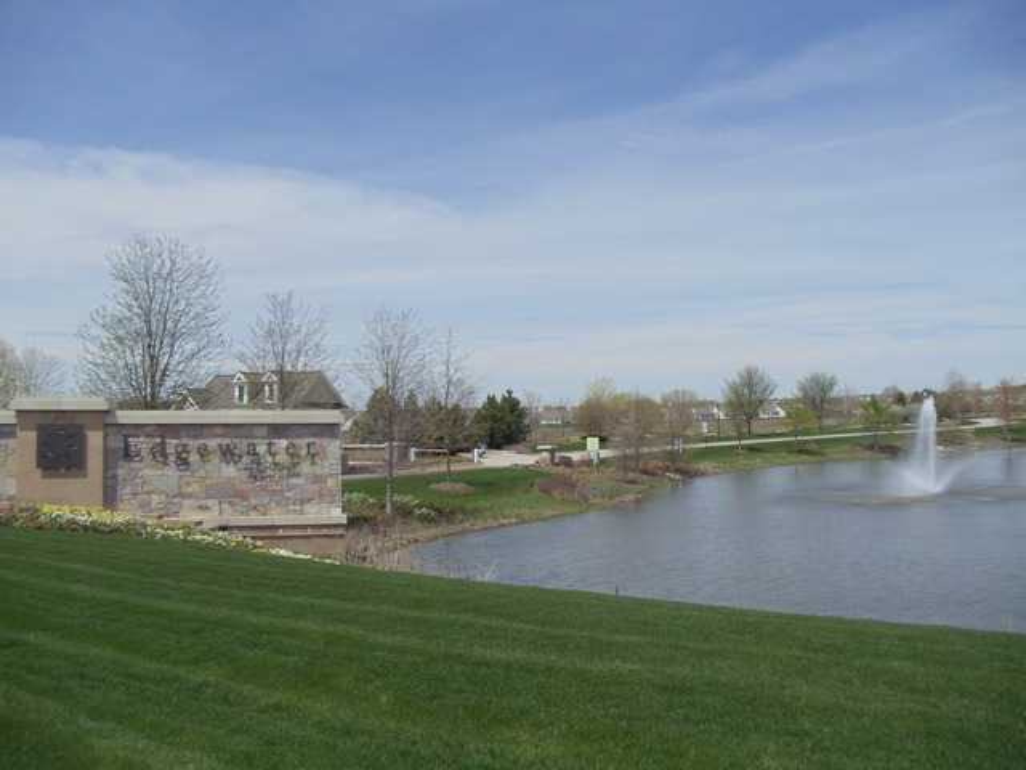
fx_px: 1304
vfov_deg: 32.9
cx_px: 513
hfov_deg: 42.9
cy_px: 385
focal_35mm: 44
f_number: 7.1
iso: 80
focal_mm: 6
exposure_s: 1/320
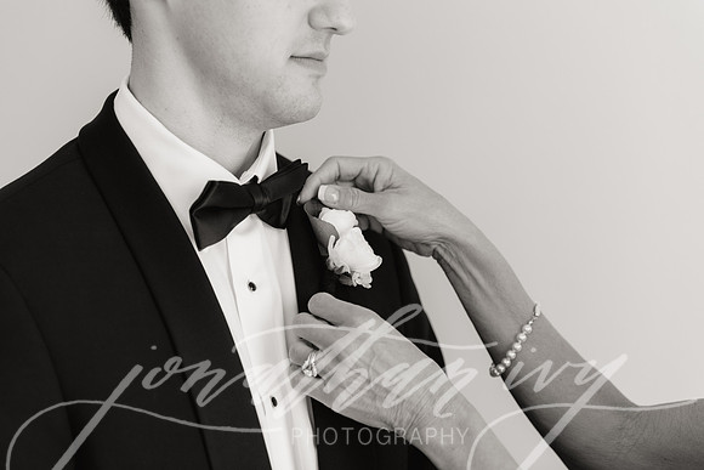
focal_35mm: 65
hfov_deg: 31.1
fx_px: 1264
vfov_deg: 21.1
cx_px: 337
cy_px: 225
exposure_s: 1/400
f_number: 2.8
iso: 400
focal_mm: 62
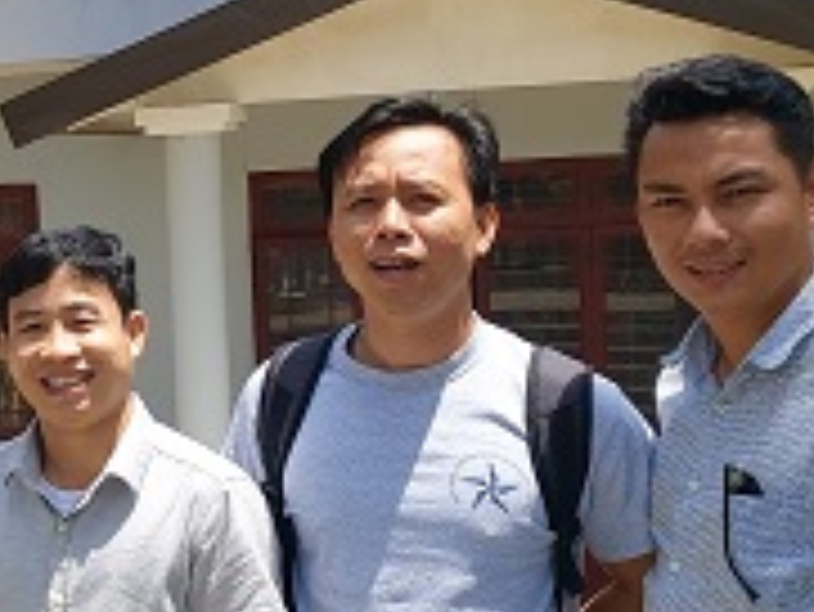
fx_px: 1953
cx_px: -130
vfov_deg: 17.8
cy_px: 284
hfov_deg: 22.0
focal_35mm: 83
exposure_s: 1/855
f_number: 2
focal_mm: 4.58
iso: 50
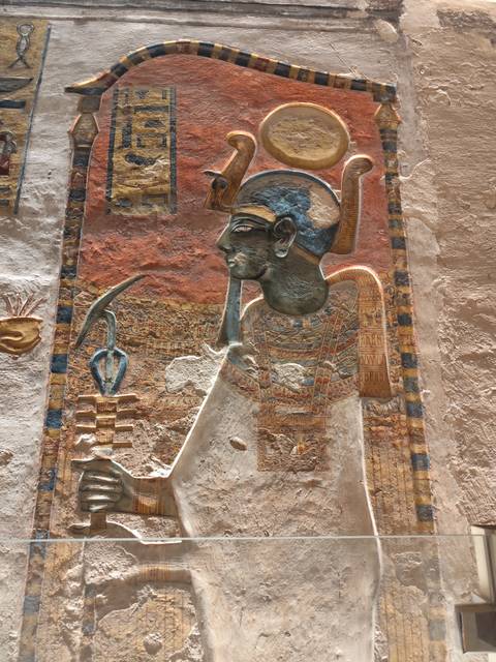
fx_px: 439
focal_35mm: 23
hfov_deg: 58.9
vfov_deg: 73.9
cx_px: 248
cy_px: 331
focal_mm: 6.19
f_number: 1.65
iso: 1250
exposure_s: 1/50
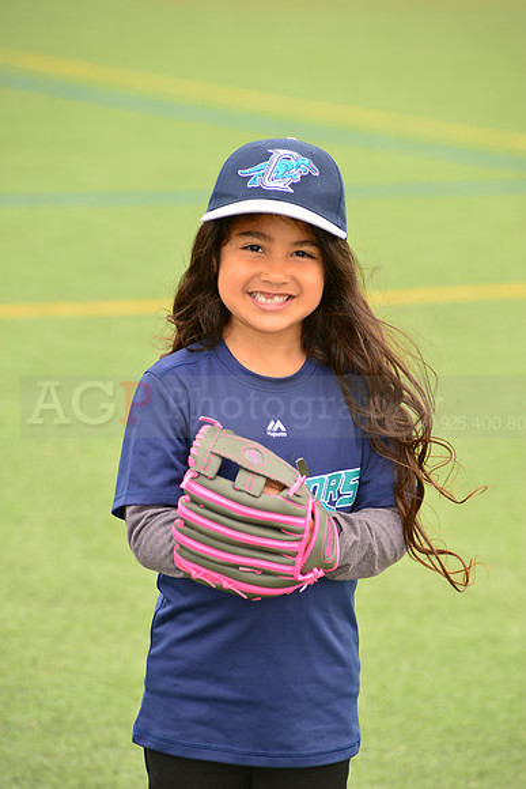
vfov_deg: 10.3
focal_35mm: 200
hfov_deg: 6.9
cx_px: 263
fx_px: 4380
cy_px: 394
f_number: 8
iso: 250
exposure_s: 1/200
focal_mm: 200
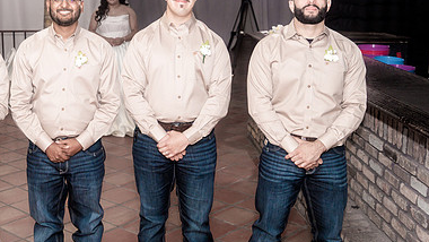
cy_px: 76
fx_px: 637
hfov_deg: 36.4
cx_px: 110
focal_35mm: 56
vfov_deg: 21.4
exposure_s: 1/250
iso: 2000
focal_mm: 35
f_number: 4
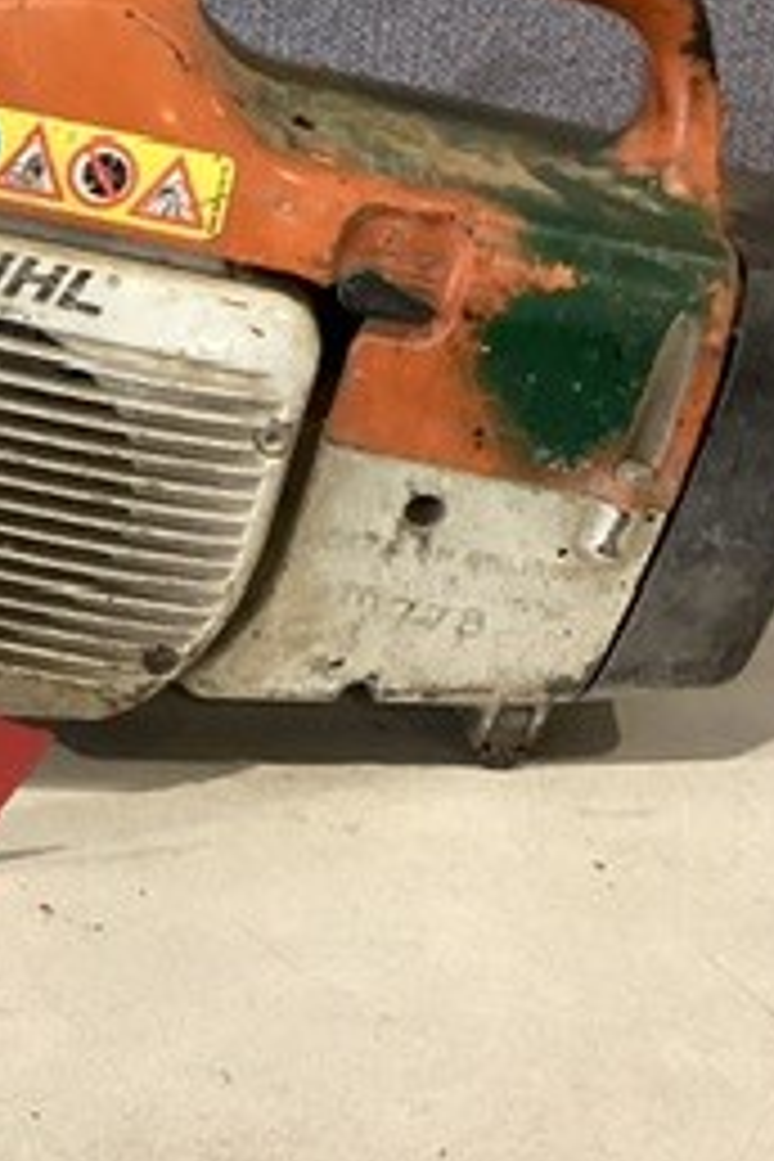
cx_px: -315
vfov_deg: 25.1
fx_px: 2580
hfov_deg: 15.9
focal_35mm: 80
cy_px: 333
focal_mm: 3.3
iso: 320
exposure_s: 1/50
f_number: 2.4
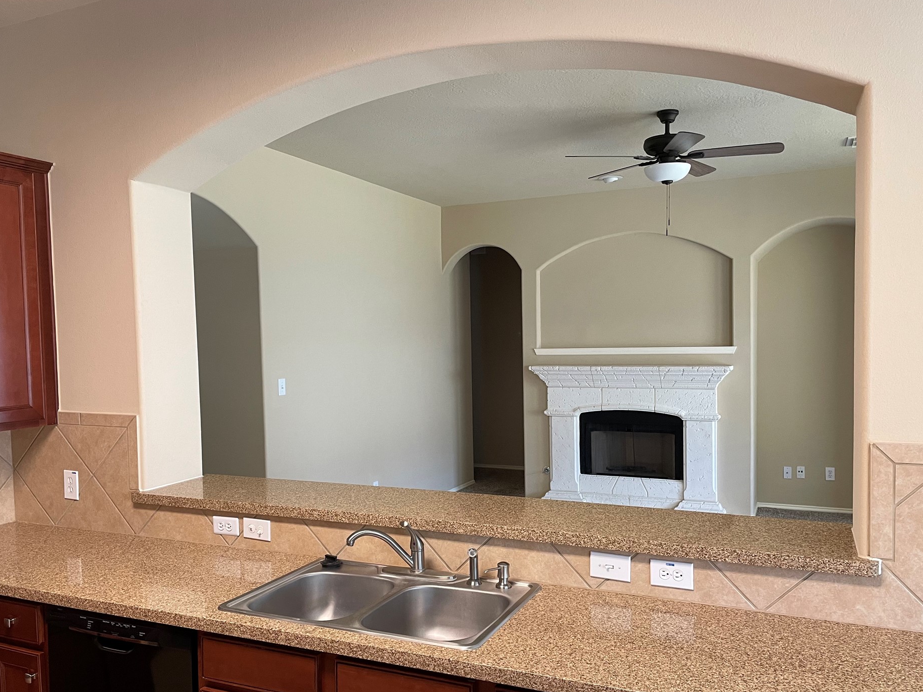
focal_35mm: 29
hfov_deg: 61.7
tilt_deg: -2.7
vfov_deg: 48.2
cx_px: 449
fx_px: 773
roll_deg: +1.5
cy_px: 379
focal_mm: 4.2
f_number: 1.6
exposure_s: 1/60
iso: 160
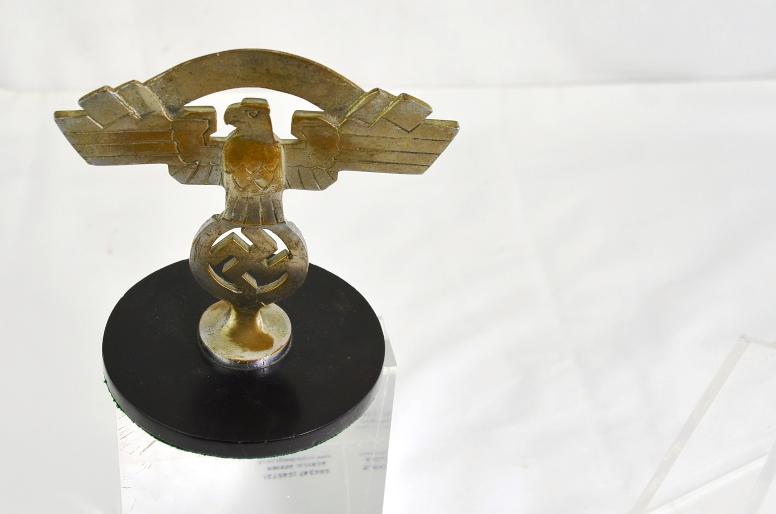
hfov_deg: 29.5
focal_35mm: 68
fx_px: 1463
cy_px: 180
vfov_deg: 19.9
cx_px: 266
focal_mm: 32
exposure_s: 1/160
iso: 200
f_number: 6.3
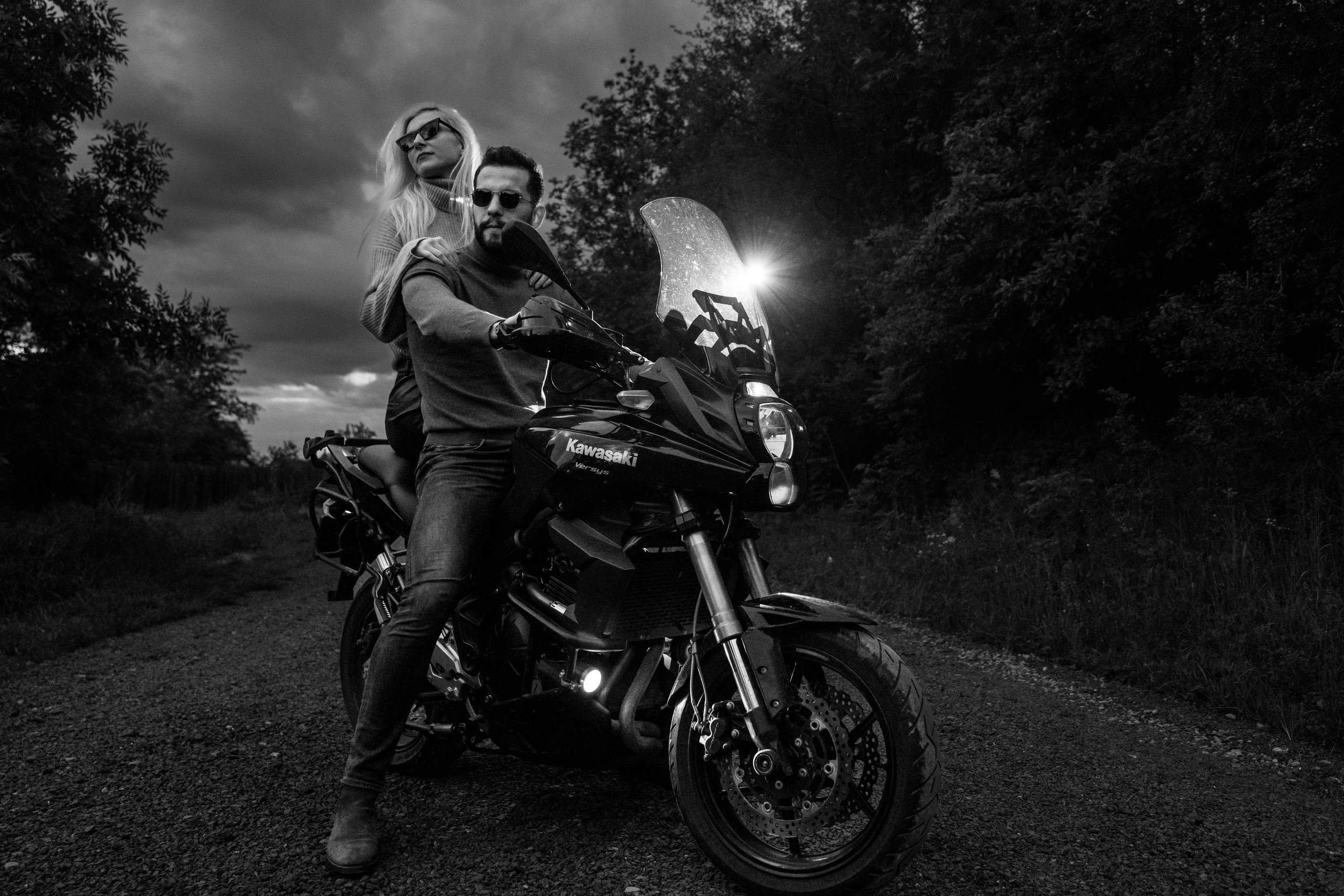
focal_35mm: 30
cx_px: 672
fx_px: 1120
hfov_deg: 61.9
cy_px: 448
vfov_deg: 43.6
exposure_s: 1/400
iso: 4000
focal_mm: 30
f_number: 4
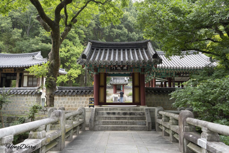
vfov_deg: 45.0
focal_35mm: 29
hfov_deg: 63.7
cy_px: 76
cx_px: 114
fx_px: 184
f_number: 4
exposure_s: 1/60
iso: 160
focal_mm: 29
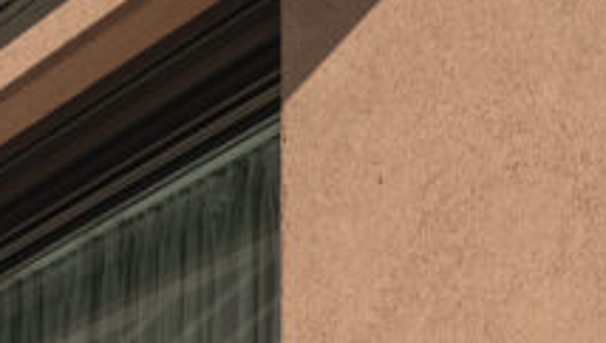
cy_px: 625
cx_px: -779
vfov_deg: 8.4
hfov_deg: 12.6
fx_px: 2236
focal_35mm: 139
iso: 100
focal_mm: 30
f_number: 11
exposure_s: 1/1000
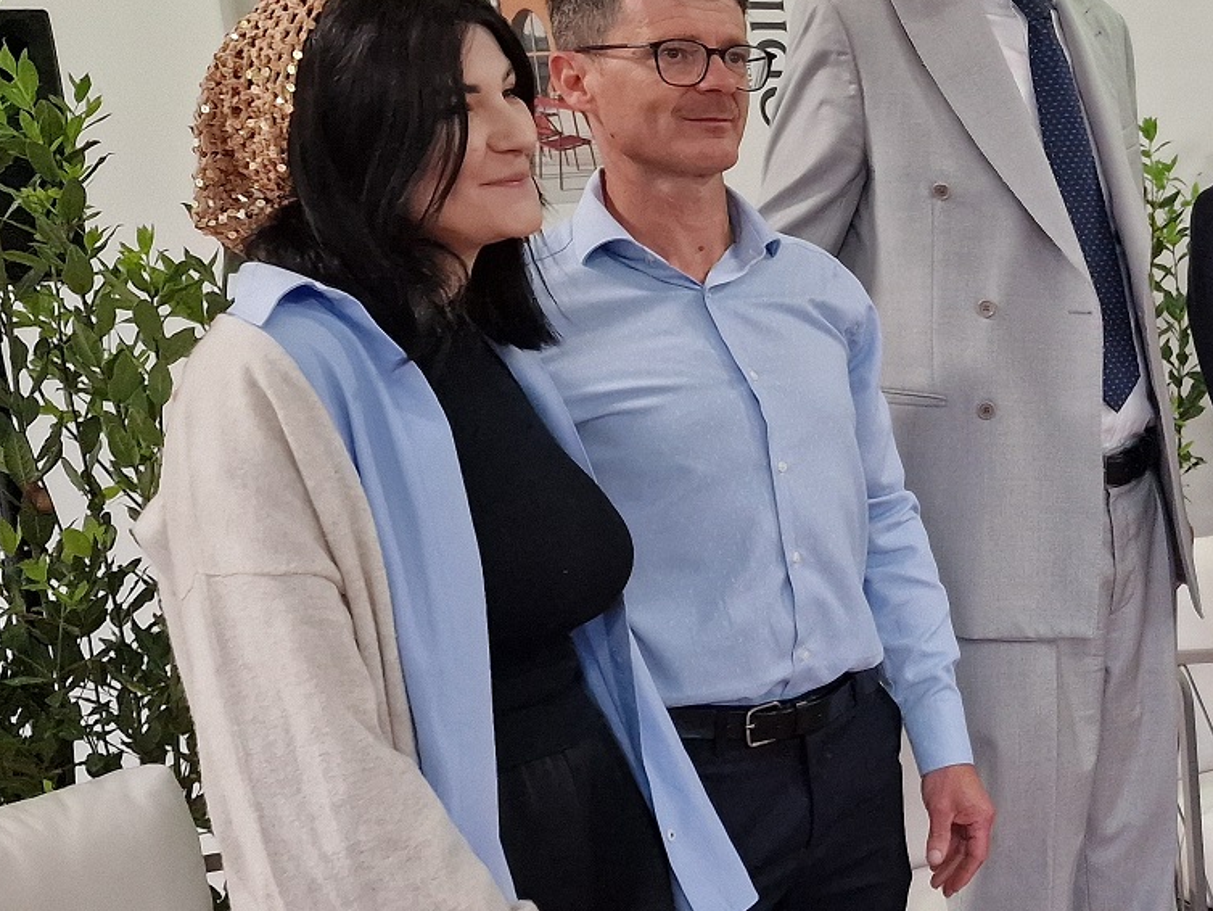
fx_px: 2138
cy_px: 470
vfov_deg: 24.0
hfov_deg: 28.3
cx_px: 1384
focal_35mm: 61
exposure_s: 1/100
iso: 640
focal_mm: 6.4
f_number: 1.8
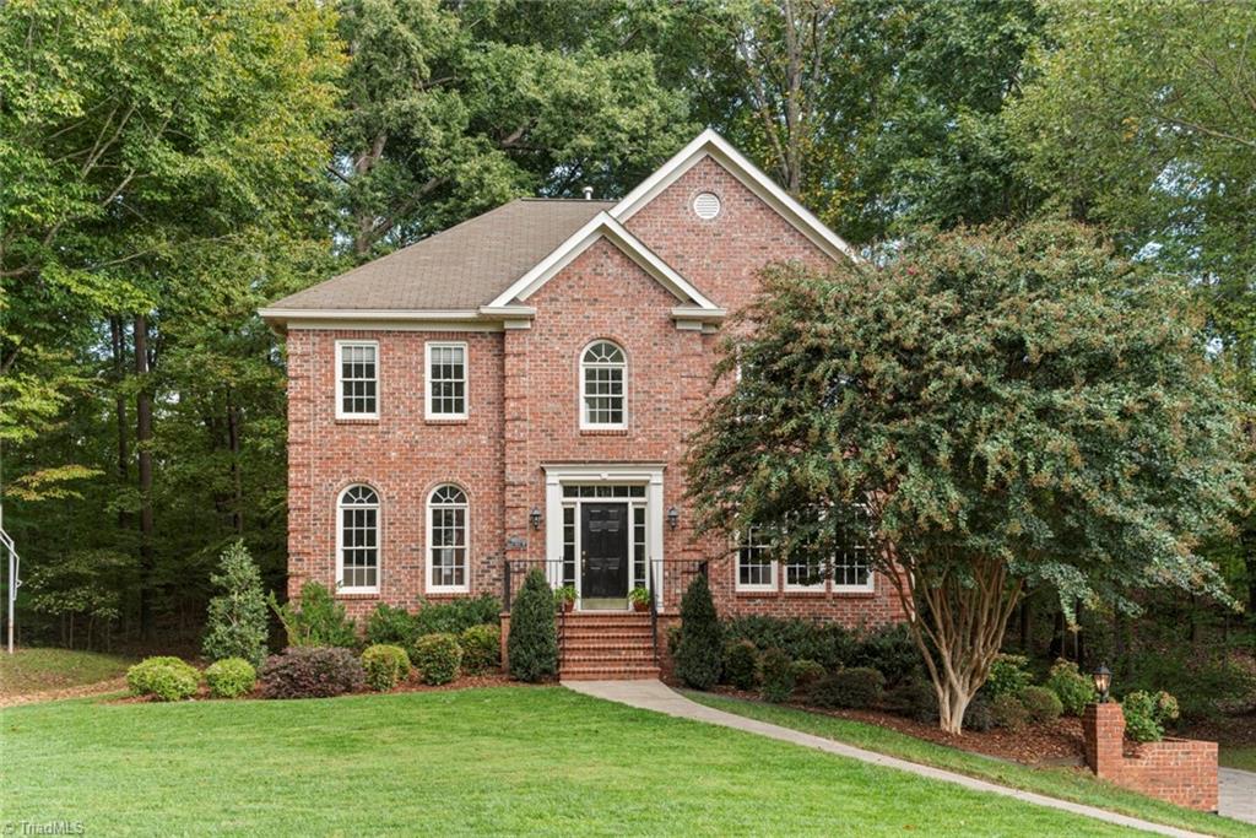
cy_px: 419
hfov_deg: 50.7
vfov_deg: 35.1
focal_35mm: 38
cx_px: 628
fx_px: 1326
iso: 320
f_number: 7.1
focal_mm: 38
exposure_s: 1/60
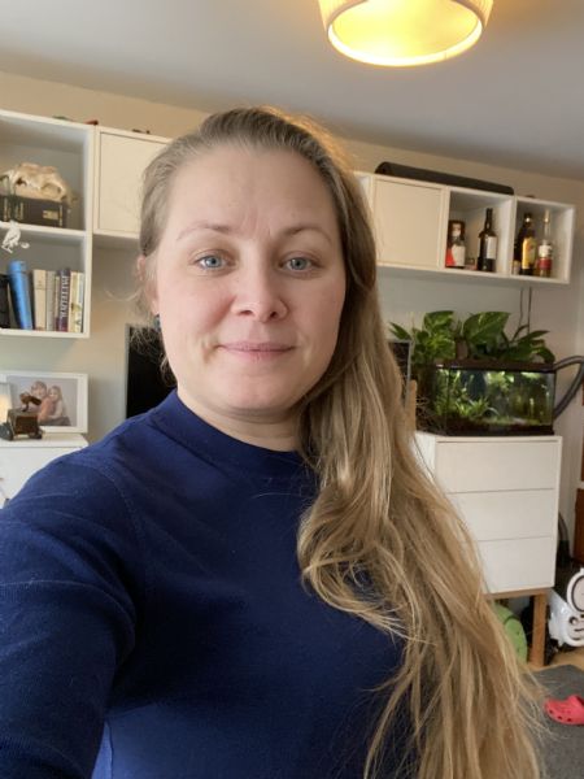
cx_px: 292
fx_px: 675
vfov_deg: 60.0
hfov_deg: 46.8
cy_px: 390
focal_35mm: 30
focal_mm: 2.71
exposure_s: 1/60
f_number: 2.2
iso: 320
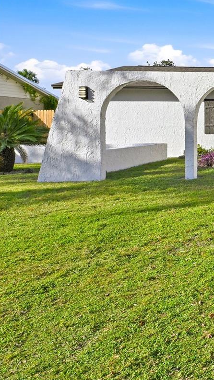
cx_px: 380
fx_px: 394
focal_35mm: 39
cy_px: 129
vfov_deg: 50.7
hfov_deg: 21.1
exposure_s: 1/60
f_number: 16
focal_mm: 18.5
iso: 125
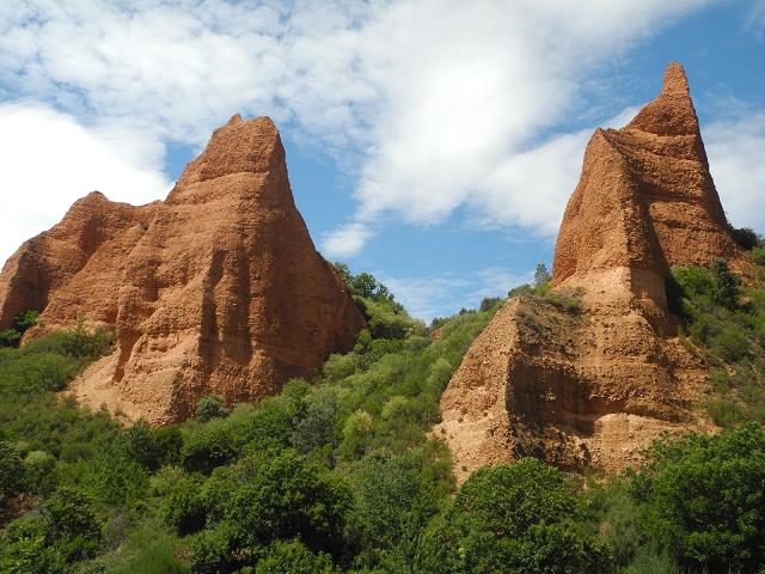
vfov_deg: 35.1
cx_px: 382
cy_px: 287
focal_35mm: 41
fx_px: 906
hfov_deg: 45.8
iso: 100
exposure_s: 1/800
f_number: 4
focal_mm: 8.8
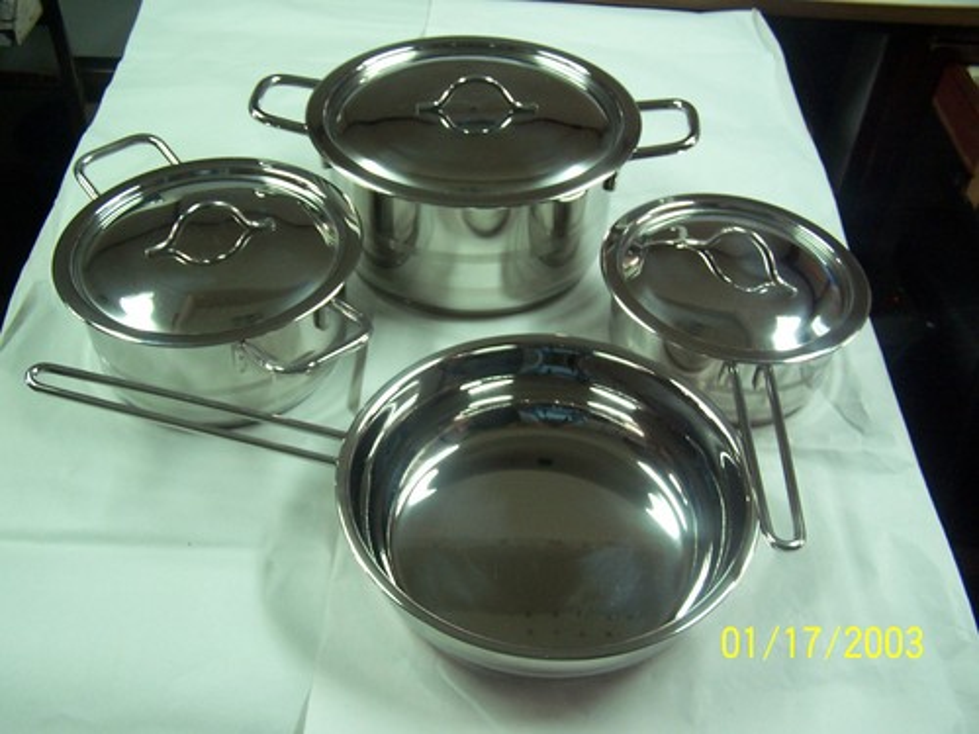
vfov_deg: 37.7
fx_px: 1075
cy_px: 367
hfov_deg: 49.0
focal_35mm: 38
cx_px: 490
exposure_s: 1/20
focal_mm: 6.3
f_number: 2.8
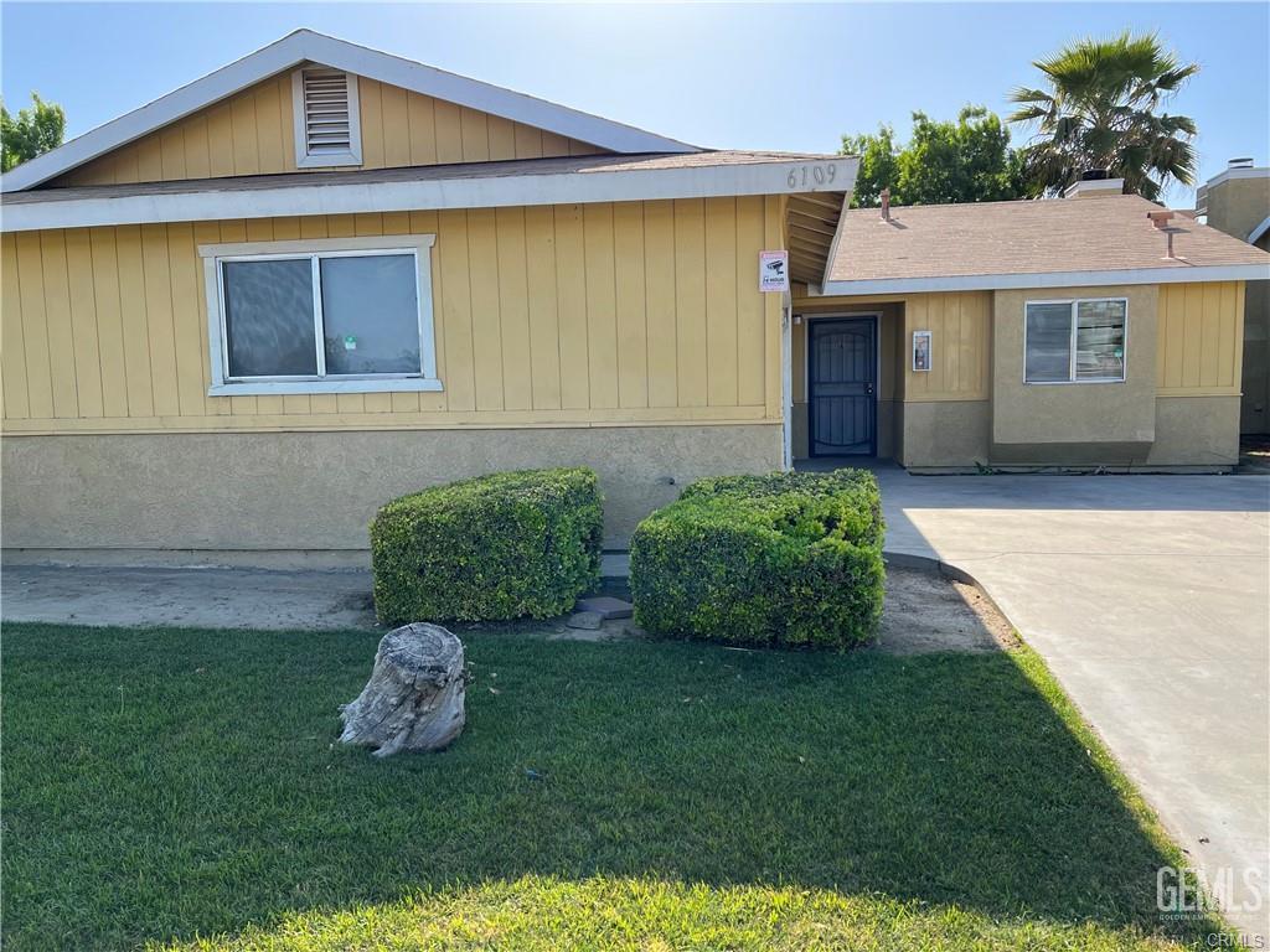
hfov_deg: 67.3
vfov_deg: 53.1
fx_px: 954
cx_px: 635
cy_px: 476
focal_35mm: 26
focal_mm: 5.7
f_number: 1.5
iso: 50
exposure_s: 1/1698
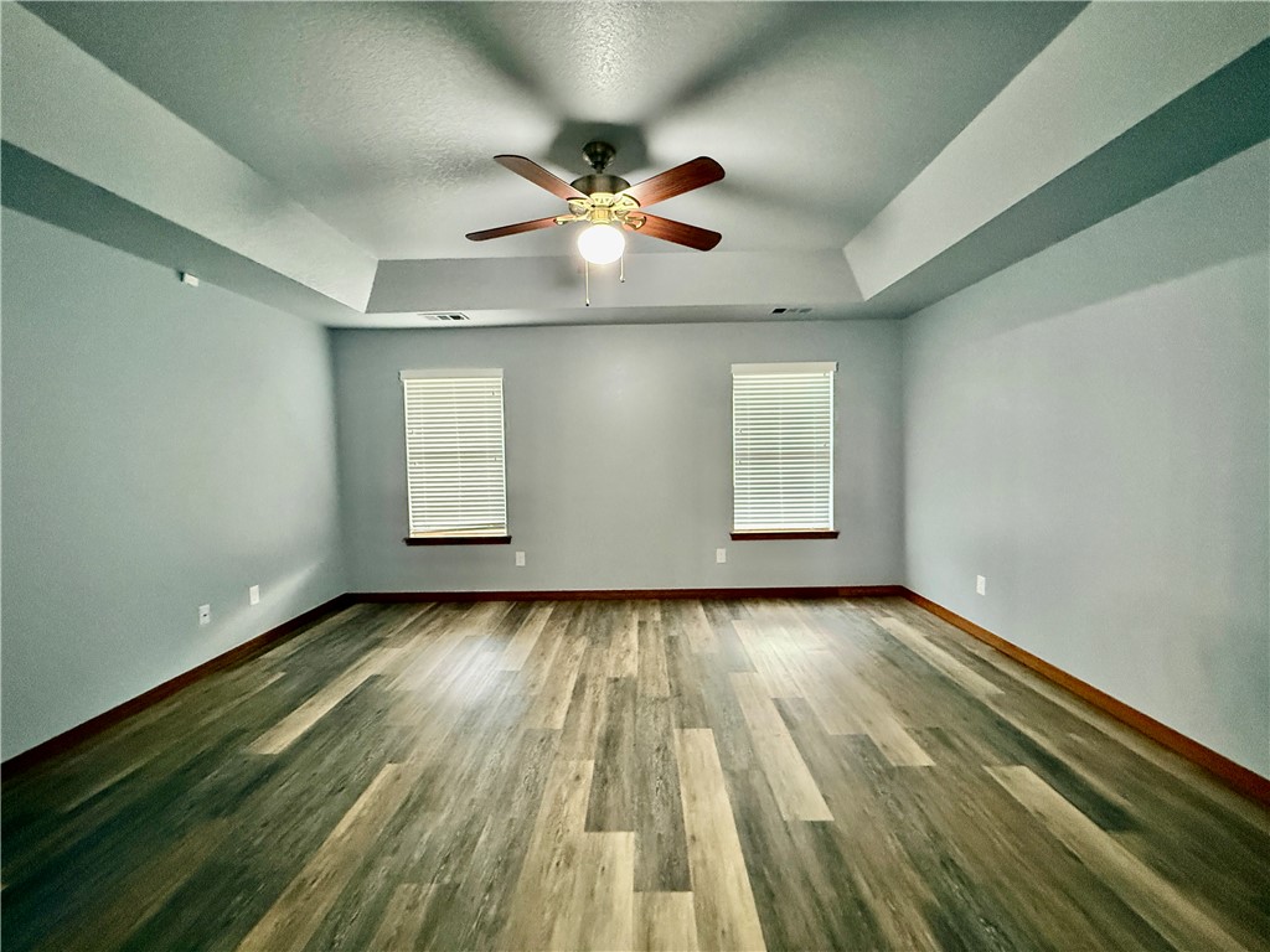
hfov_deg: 102.1
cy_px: 476
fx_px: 514
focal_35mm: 14
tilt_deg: -2.5
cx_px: 635
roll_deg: +0.2
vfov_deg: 85.7
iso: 800
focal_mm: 2.22
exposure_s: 1/60
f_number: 2.2
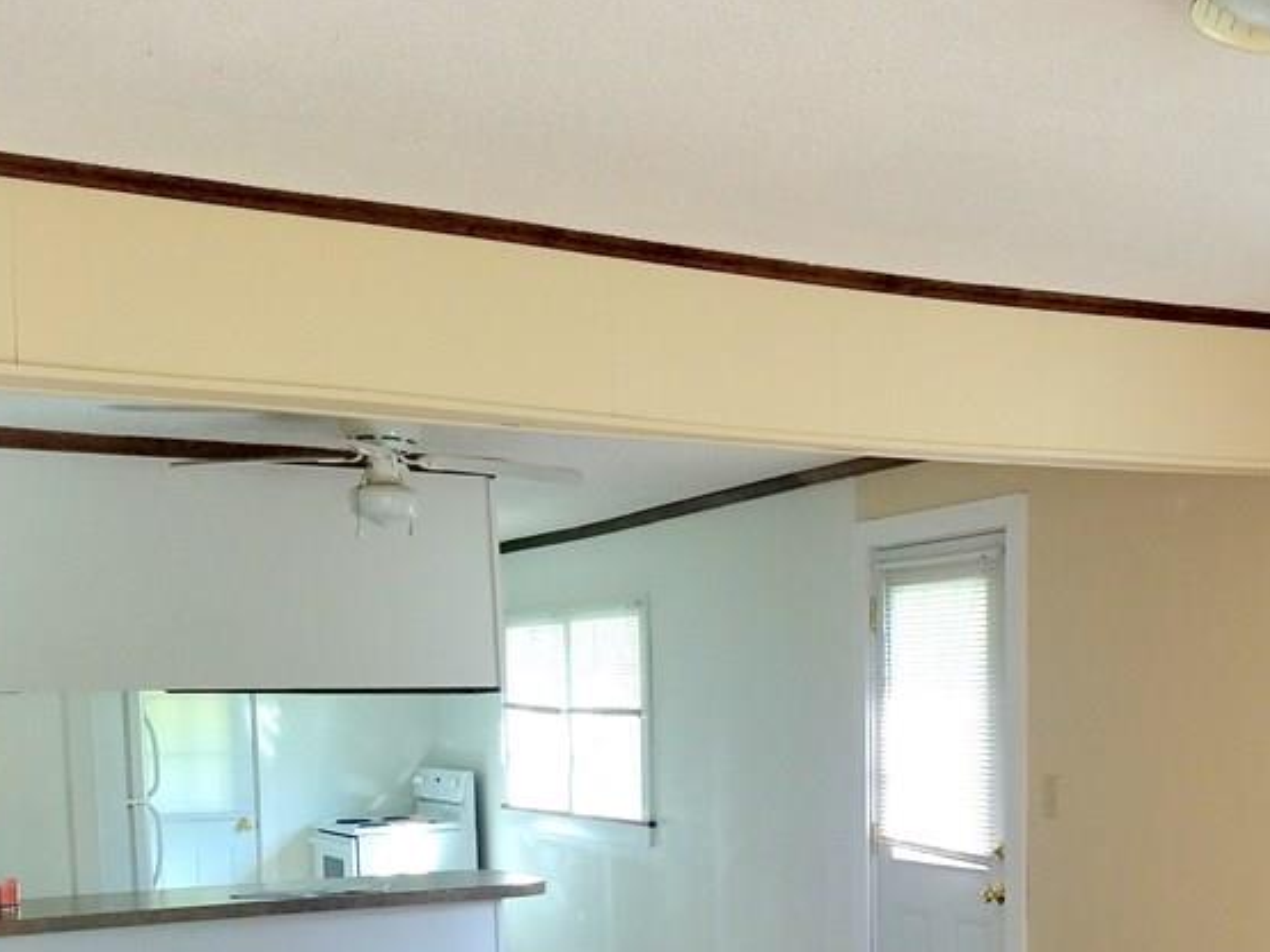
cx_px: 886
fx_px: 1761
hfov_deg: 39.0
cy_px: 792
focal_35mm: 48
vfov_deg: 29.4
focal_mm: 4.2
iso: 50
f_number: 1.7
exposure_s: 1/237
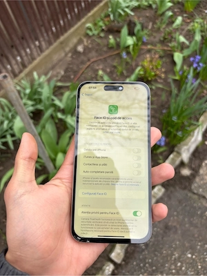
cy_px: 138
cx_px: 104
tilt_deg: -56.6
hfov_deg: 53.1
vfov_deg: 67.3
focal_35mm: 26
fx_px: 207
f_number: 1.6
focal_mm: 5.96
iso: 32
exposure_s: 1/121
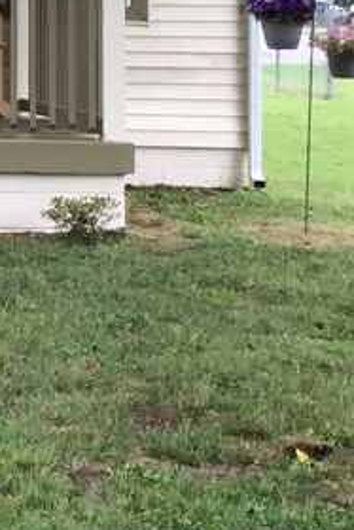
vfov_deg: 16.7
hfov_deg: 10.5
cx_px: -399
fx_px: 1738
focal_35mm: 118
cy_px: -81
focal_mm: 3.3
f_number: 2.4
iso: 40
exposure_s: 1/120
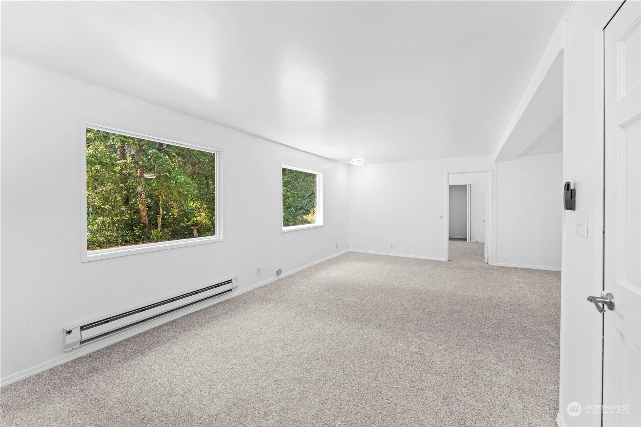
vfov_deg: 78.8
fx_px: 260
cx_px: 320
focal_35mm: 15
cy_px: 214
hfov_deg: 101.9
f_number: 7.1
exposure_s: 1/125
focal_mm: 14.6
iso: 320
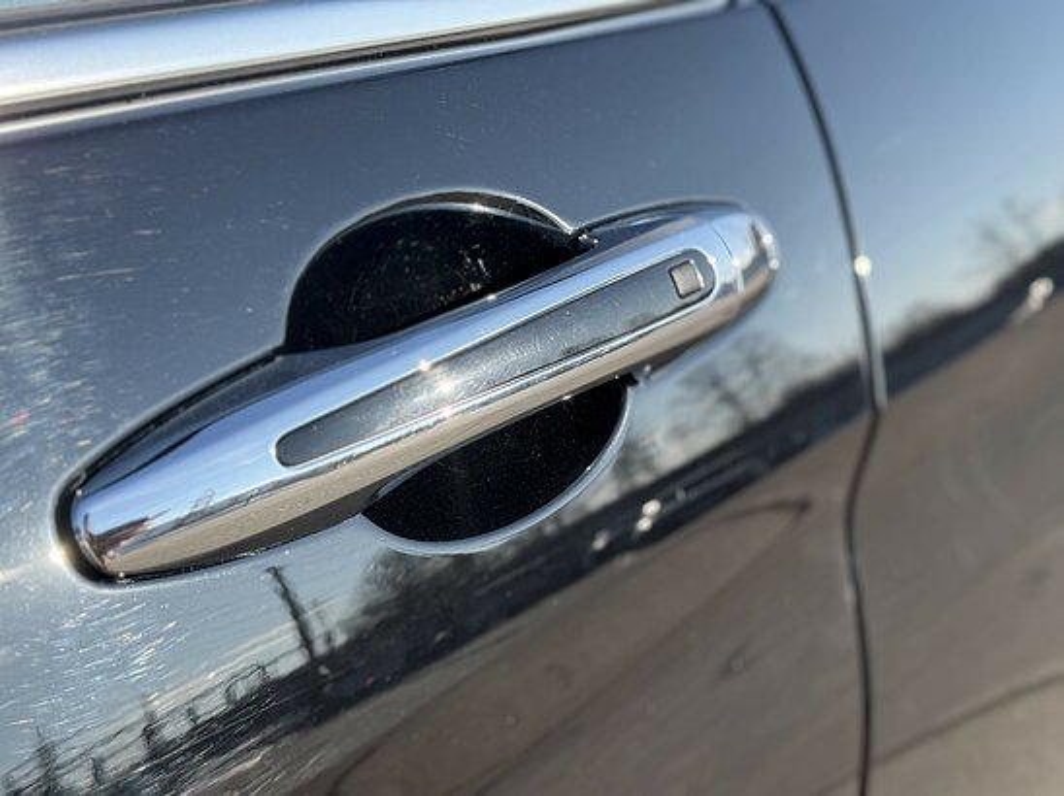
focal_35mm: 48
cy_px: 398
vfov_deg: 30.2
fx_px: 1474
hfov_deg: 39.7
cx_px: 532
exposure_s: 1/2415
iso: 80
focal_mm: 6.76
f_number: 1.78
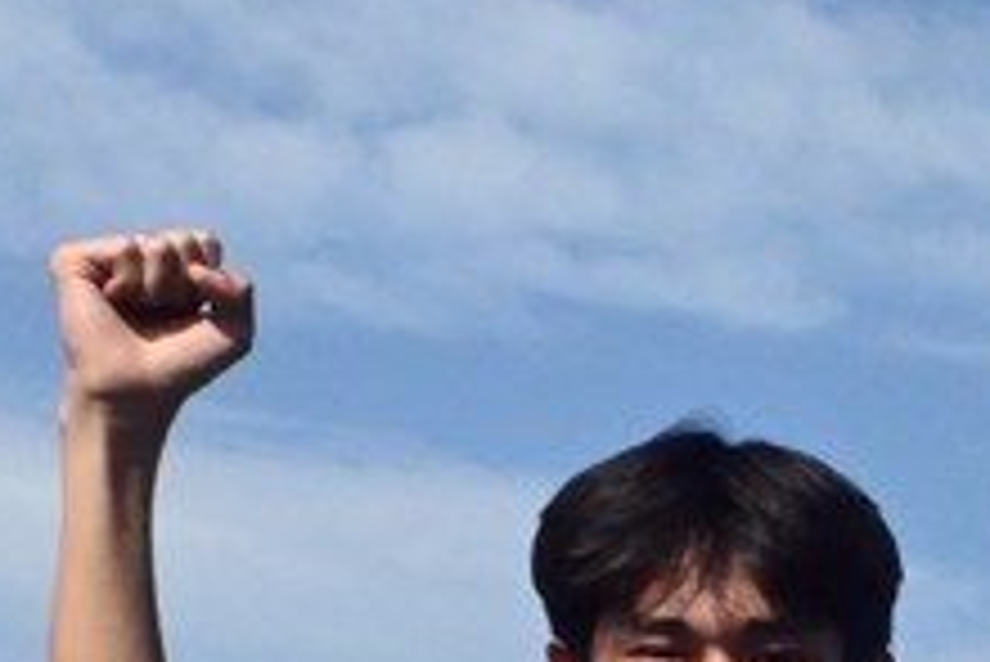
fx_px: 5387
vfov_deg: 6.6
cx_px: 3051
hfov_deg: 8.6
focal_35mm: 196
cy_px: 1714
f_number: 18
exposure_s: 1/1250
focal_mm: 20.5
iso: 1600
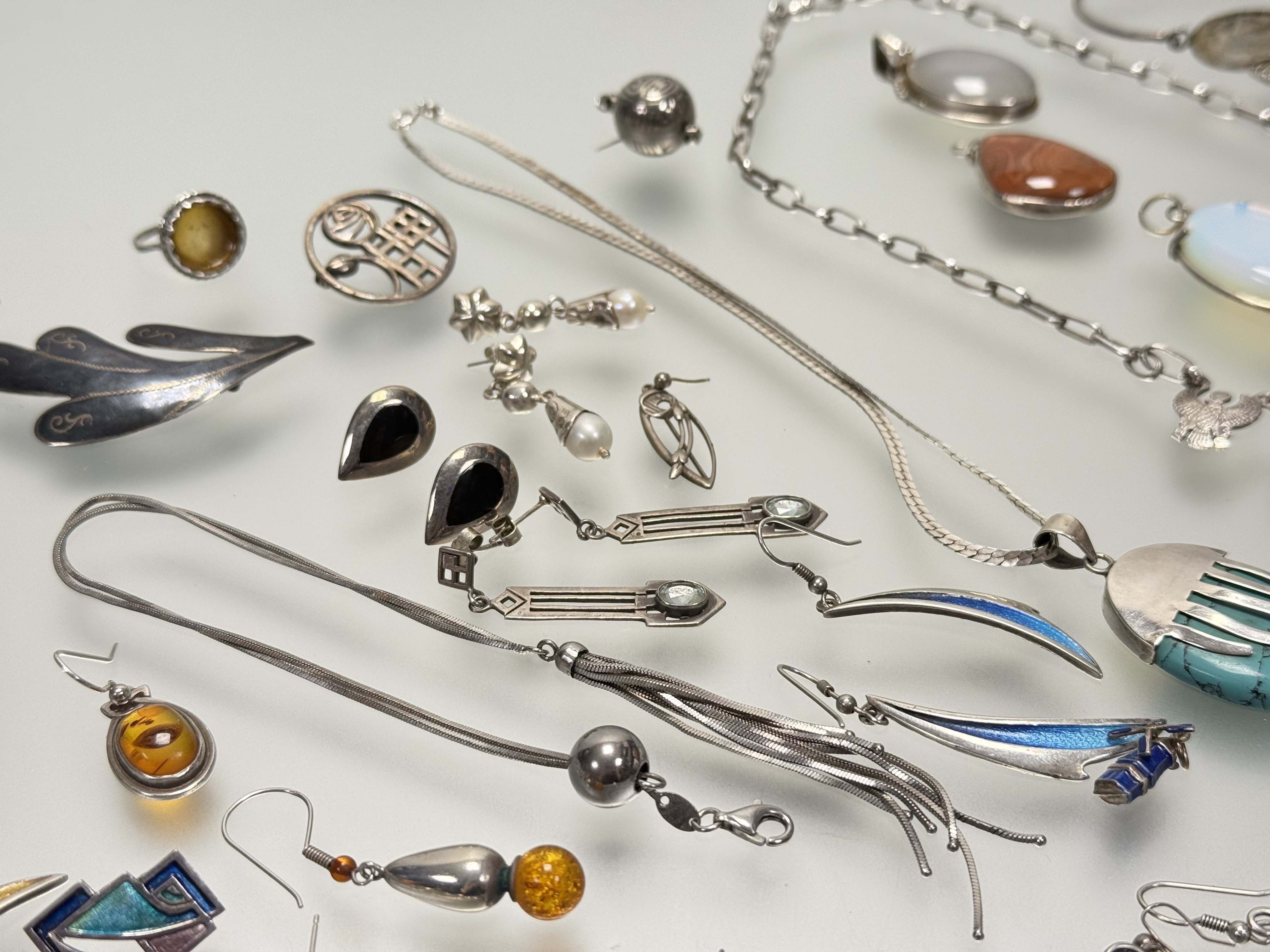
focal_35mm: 48
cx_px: 635
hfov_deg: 39.7
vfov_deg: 30.3
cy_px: 476
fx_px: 1761
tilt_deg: -40.5
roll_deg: +1.6
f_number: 1.78
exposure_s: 1/100
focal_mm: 6.76
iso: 80
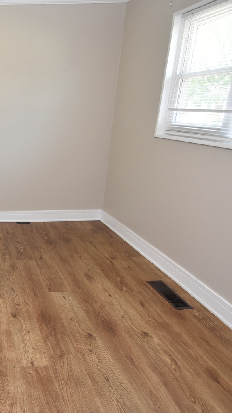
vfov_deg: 70.2
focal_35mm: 27
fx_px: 293
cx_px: -39
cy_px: 205
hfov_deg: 35.1
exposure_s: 1/250
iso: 800
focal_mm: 11
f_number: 2.8
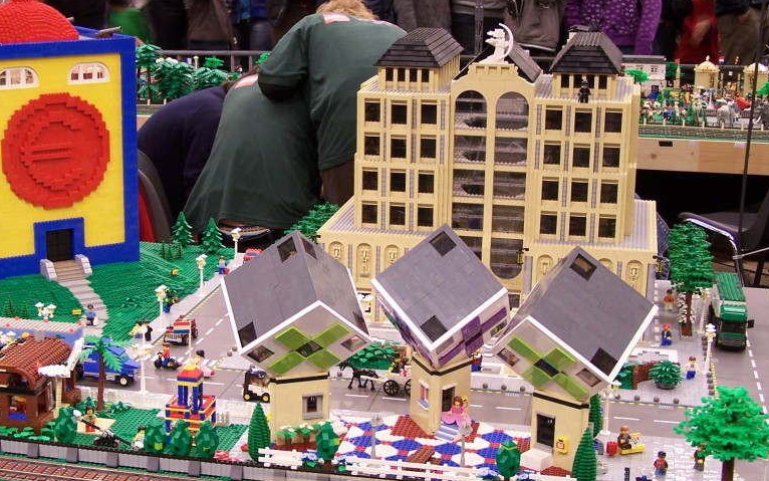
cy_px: 251
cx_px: 291
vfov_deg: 19.1
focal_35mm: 68
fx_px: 1425
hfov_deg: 30.1
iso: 80
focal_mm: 8
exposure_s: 1/2
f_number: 3
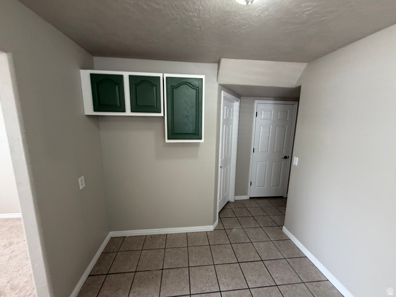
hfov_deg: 102.1
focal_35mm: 14
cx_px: 198
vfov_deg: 85.7
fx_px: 160
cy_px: 148
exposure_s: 1/60
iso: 200
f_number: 2.2
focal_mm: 2.22
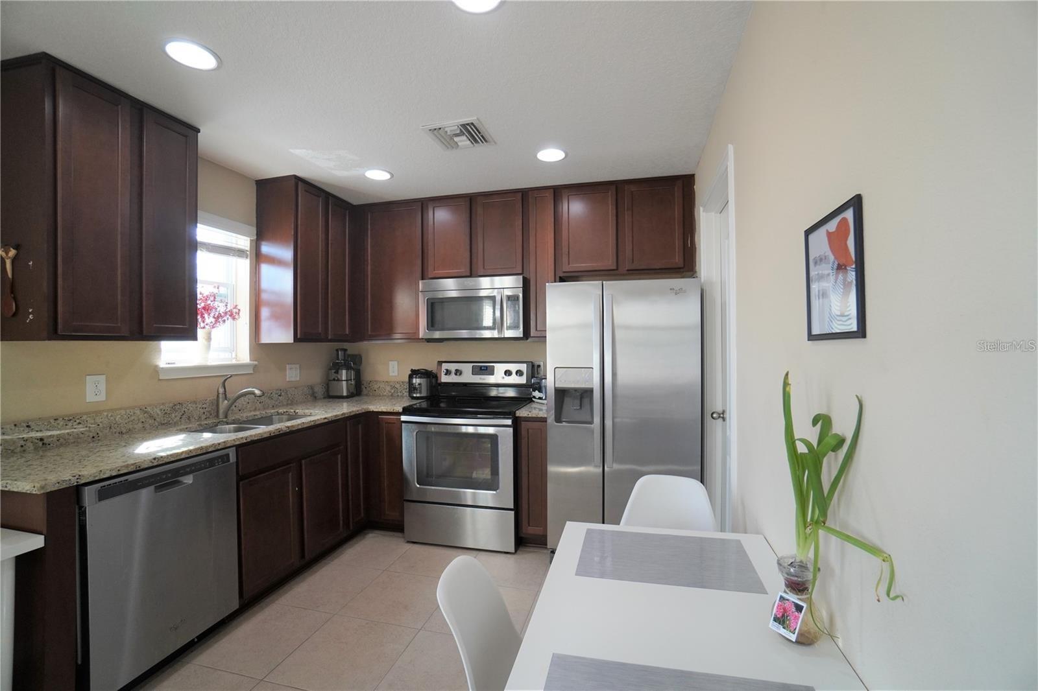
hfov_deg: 100.4
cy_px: 346
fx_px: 432
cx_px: 519
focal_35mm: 15
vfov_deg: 77.3
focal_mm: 10
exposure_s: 1/160
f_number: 4
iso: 640
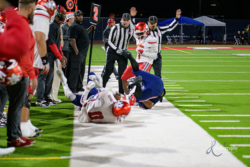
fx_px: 841
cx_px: 124
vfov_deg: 11.3
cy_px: 83
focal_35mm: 121
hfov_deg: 16.9
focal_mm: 120
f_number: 2.8
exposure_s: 1/250
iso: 2000
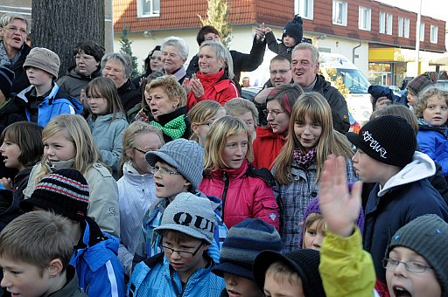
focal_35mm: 46
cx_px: 224
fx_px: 578
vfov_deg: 28.9
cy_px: 148
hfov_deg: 42.4
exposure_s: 1/200
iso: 800
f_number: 7.1
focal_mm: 31
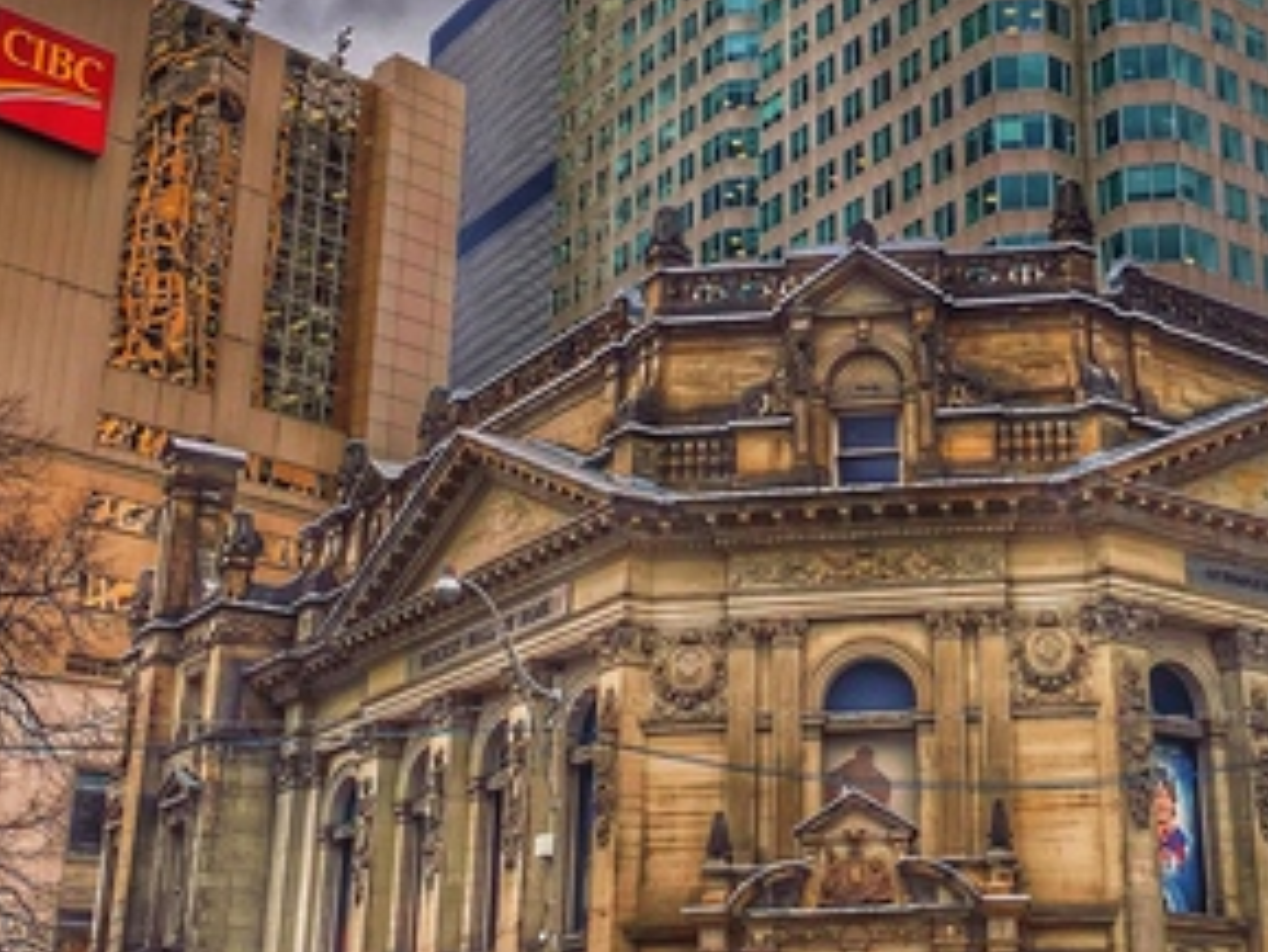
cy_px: 421
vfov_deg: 27.0
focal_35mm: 54
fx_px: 1979
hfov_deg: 35.0
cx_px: 899
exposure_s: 1/208
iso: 32
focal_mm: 4.25
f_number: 1.8
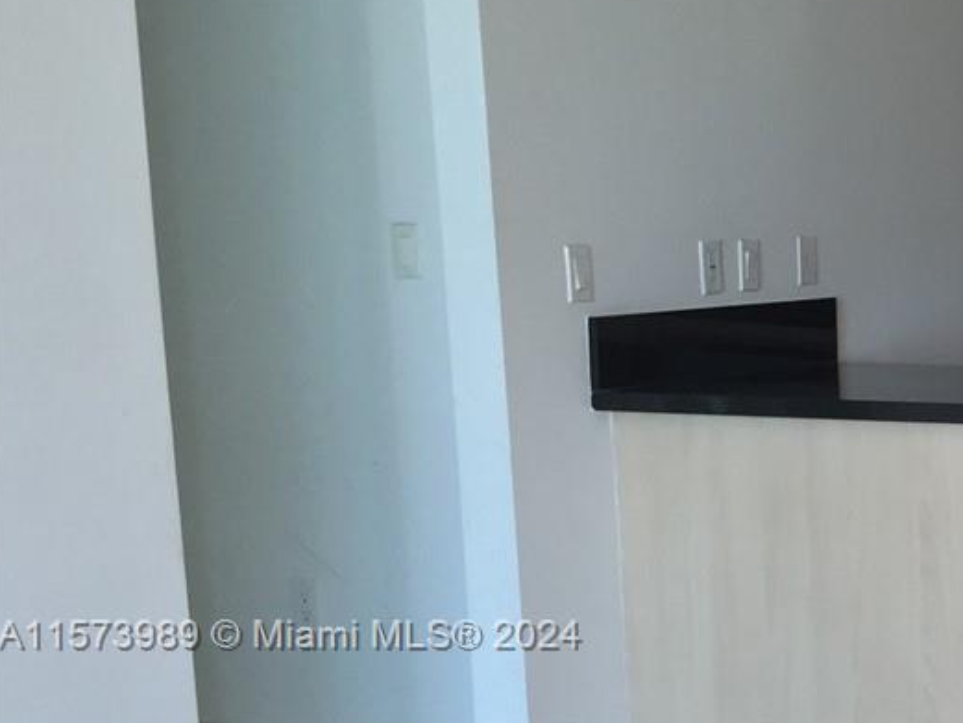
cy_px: 638
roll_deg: +0.1
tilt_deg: -11.1
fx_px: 2477
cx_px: 1468
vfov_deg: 16.4
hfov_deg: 19.1
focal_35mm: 89
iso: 40
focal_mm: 4.15
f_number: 2.2
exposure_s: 1/60
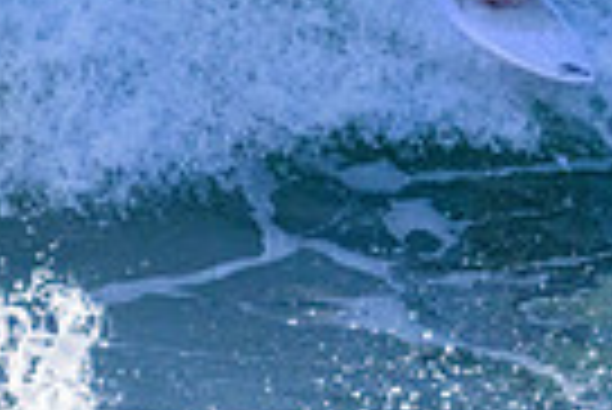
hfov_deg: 0.6
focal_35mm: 3411
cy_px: -205
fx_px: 58048
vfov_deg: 0.4
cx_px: 765
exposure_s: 1/2000
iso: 2000
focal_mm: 800
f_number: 11
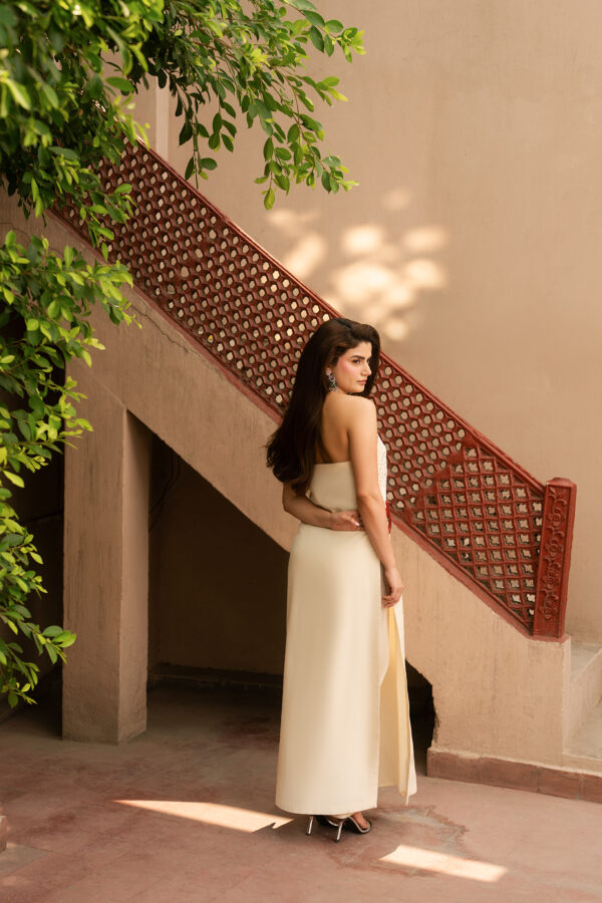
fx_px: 1354
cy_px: 452
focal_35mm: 54
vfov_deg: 36.9
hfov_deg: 25.1
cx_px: 301
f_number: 2.8
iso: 160
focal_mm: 54
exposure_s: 1/320
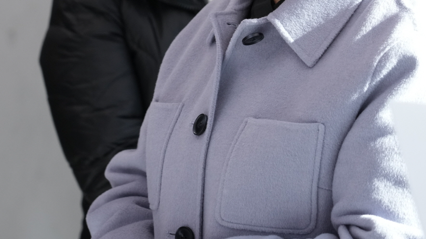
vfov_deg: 5.4
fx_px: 2530
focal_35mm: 224
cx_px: 199
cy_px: -35
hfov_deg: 9.6
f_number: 5
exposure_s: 1/320
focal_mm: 105
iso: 800
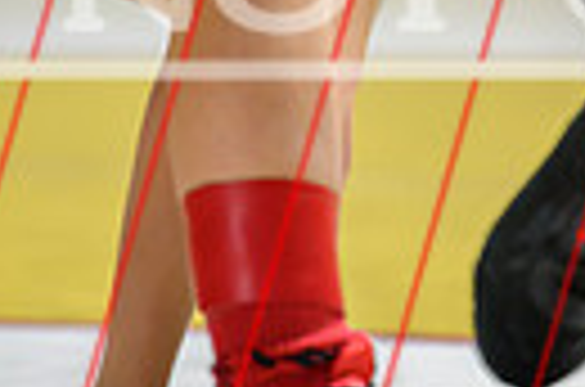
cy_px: -141
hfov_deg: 1.9
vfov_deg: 1.3
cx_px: 532
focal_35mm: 1071
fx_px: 17361
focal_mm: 200
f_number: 2.8
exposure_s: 1/800
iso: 2000
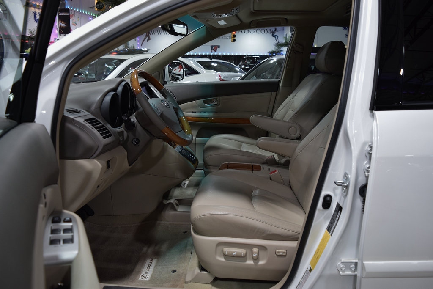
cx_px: 216
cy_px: 144
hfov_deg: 67.4
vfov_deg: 47.9
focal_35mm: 27
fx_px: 325
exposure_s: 1/60
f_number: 4
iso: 800
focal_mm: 18
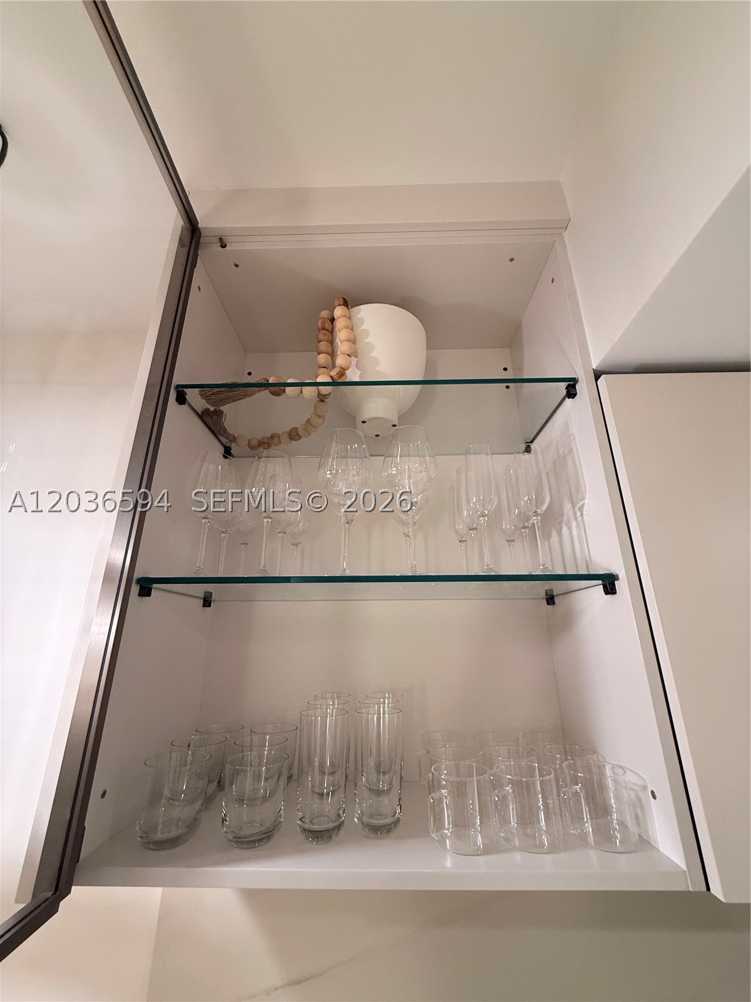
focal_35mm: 14
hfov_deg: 85.7
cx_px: 376
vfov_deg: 102.1
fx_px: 405
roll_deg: +0.1
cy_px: 501
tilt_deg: +18.5
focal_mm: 2.22
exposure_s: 1/60
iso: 400
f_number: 2.2
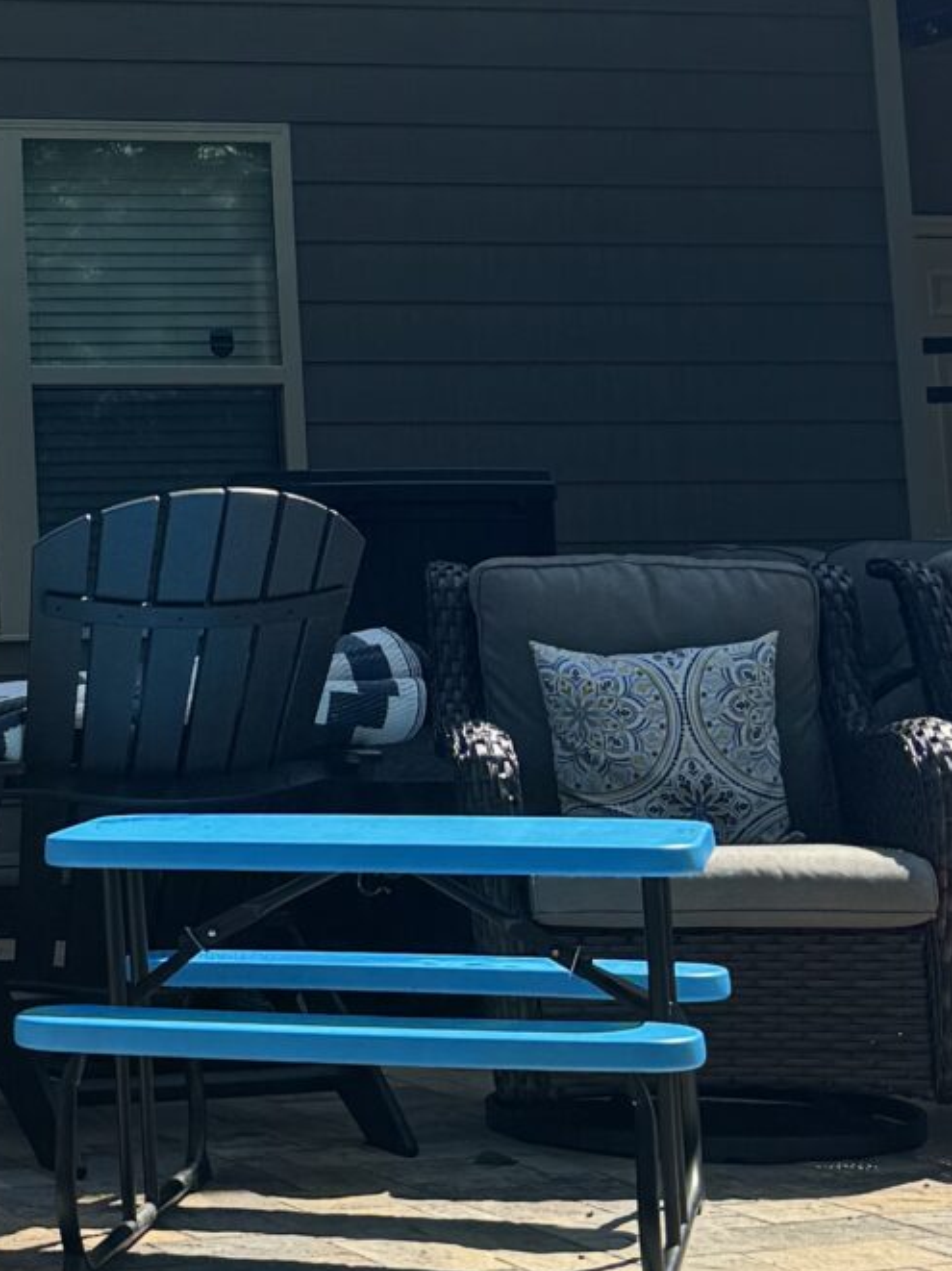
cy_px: 140
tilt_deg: +8.8
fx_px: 3414
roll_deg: +1.3
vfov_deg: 20.7
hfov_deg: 15.1
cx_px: -335
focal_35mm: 93
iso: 80
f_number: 1.78
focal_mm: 6.76
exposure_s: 1/1869
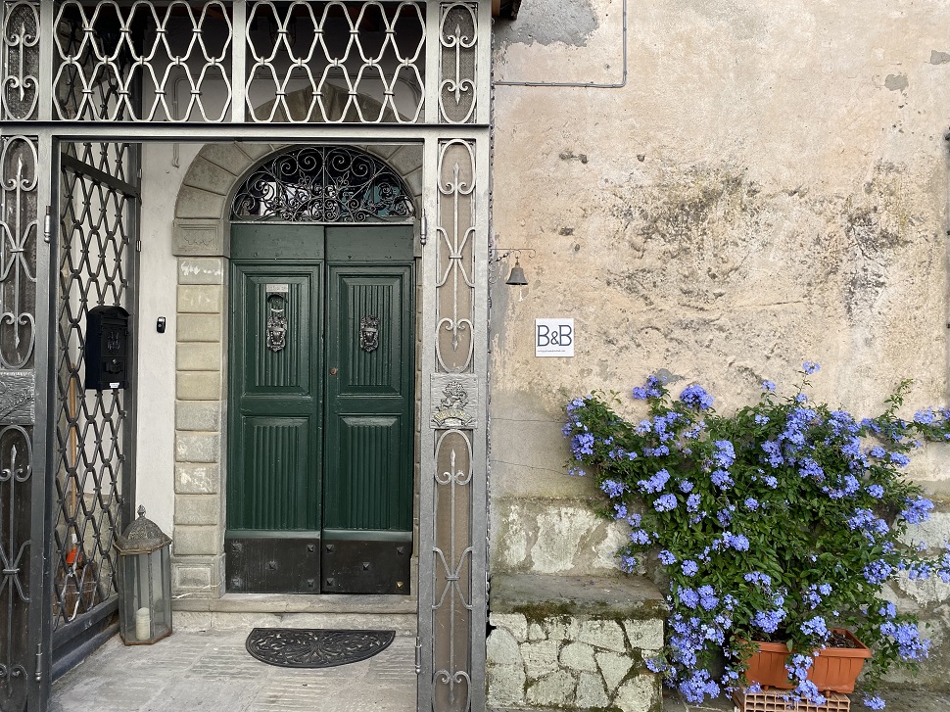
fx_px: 713
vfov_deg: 53.0
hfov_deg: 67.3
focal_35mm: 26
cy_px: 356
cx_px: 475
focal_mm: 4.25
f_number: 1.8
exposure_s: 1/391
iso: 32
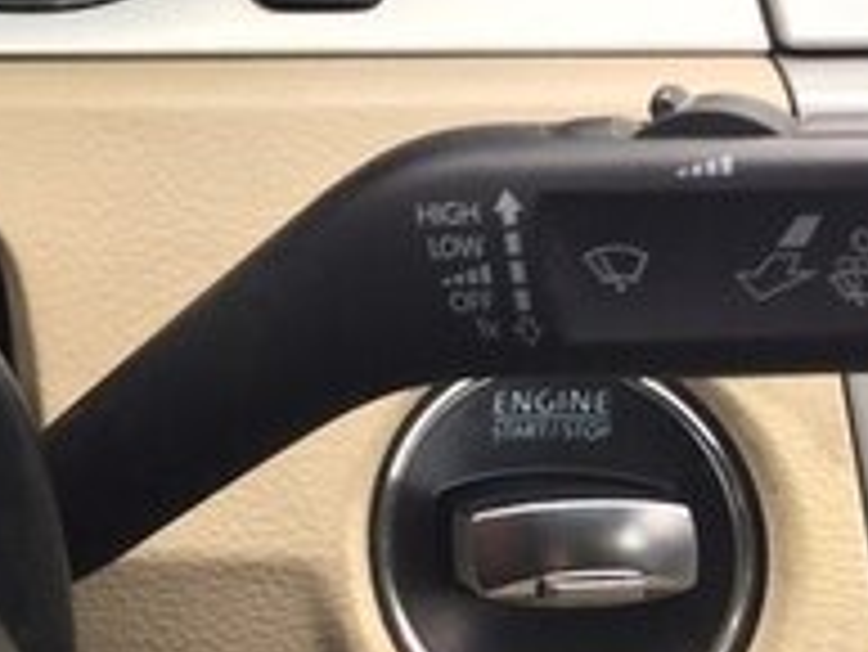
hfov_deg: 18.2
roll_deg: +1.3
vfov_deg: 13.9
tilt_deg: -20.8
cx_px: -315
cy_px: -375
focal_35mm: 99
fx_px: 2484
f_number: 2.2
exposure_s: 1/100
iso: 50
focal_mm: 4.15
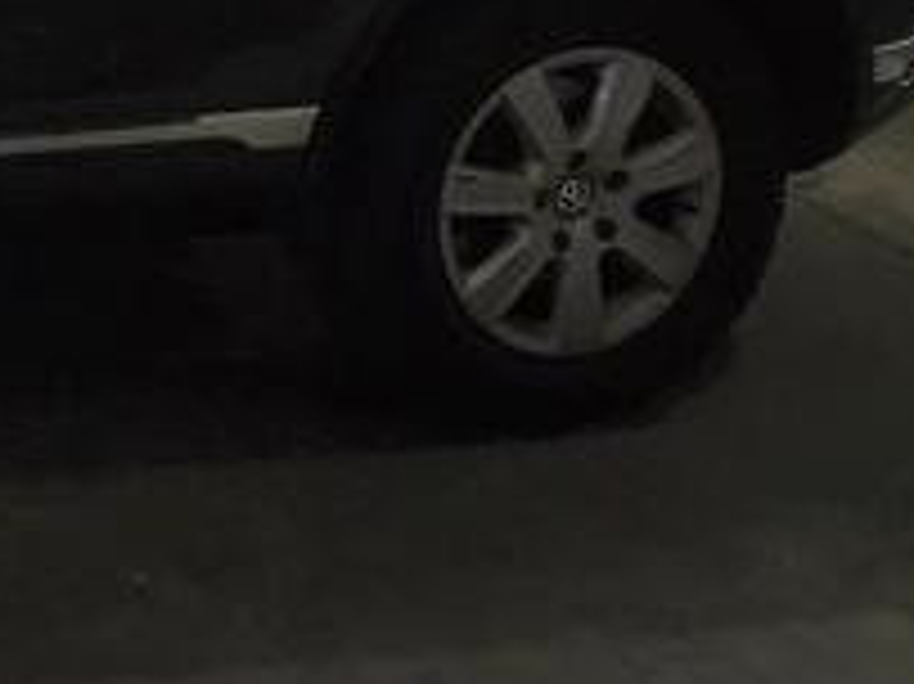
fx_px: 1953
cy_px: -313
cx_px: -504
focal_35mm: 74
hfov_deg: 21.5
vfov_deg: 18.0
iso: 1250
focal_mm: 6.4
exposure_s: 1/25
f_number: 1.8
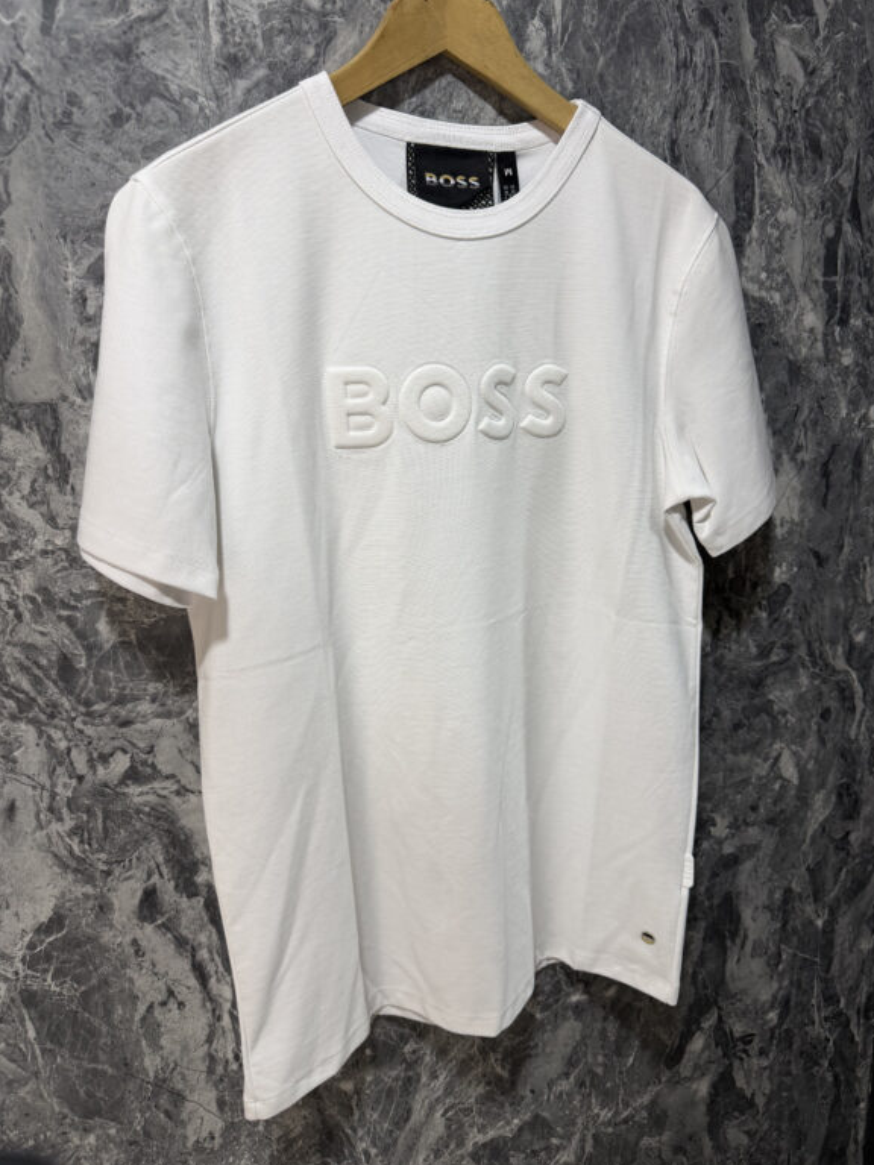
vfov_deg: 69.4
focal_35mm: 25
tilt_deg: -15.3
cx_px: 454
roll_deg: +2.2
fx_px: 842
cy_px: 567
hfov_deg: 54.9
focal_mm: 6.76
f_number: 1.78
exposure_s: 1/60
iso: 125
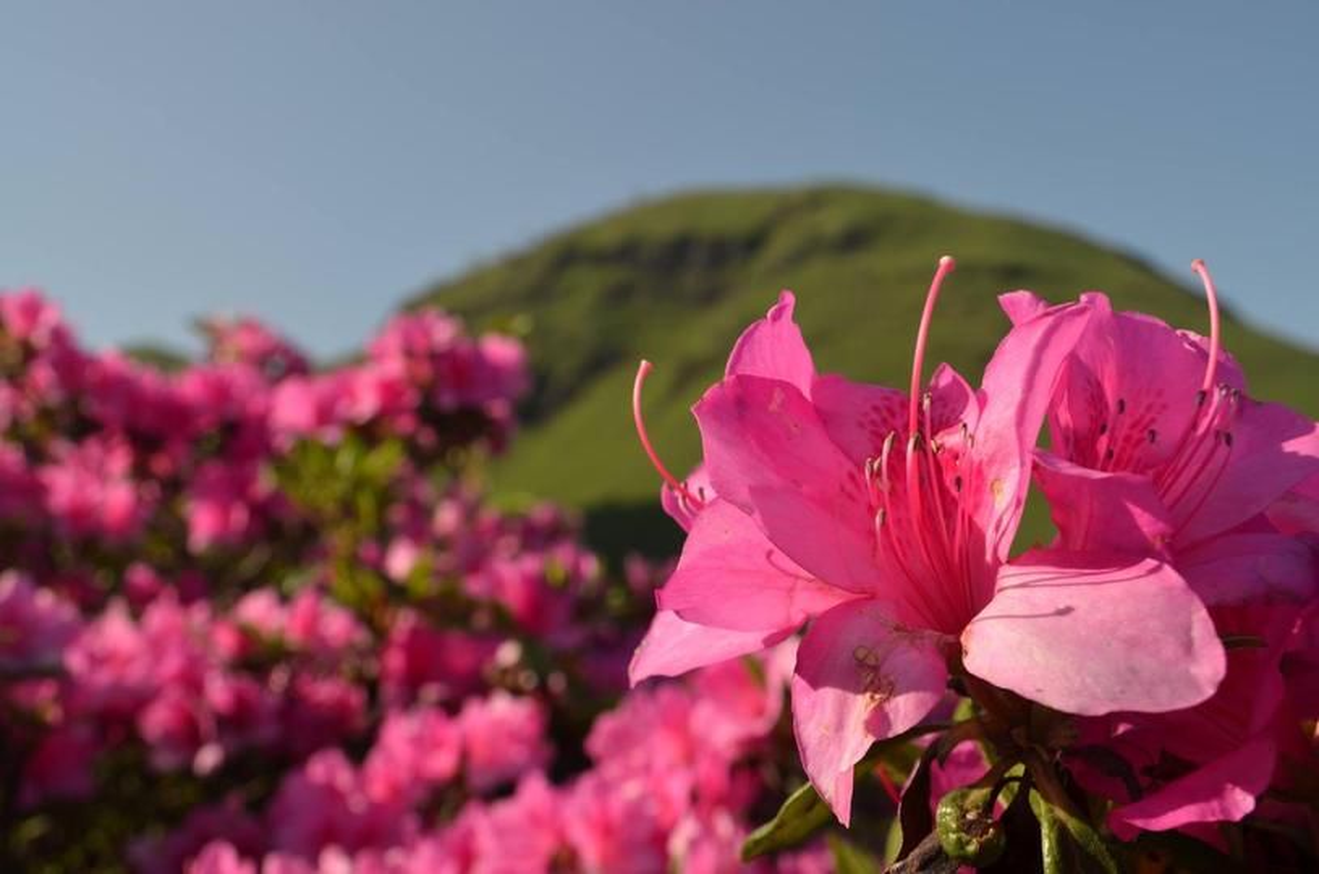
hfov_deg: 49.6
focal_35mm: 39
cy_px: 437
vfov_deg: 34.1
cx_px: 660
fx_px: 1426
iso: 125
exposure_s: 1/250
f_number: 8
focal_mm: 26
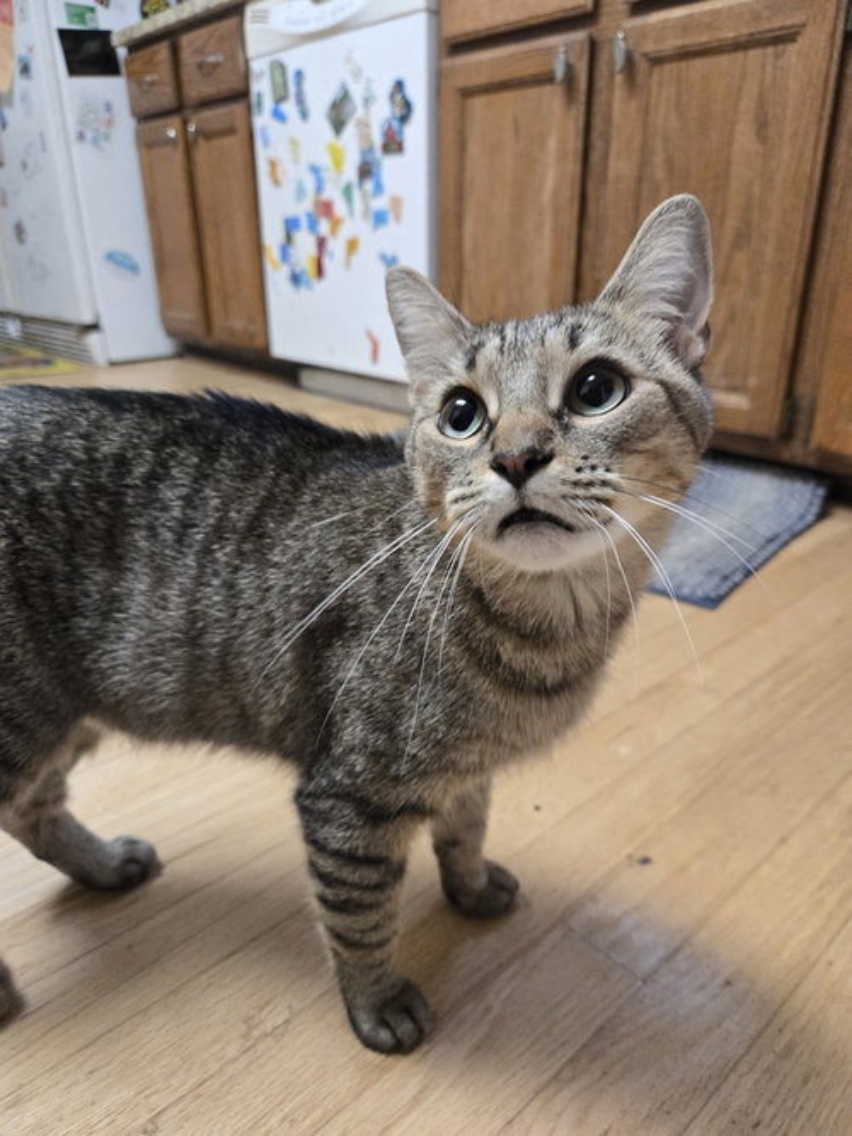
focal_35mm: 23
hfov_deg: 58.9
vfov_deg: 73.9
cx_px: 426
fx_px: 755
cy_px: 568
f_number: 1.8
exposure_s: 1/120
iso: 640
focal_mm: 5.4
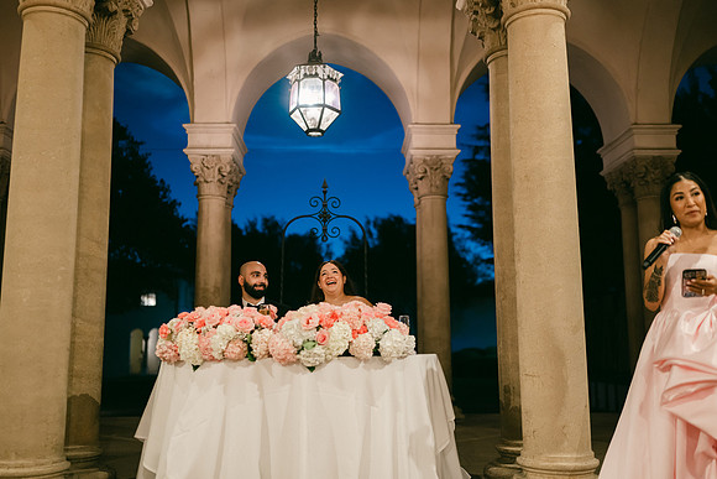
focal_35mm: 36
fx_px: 716
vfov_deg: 36.9
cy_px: 240
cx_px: 358
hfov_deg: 53.2
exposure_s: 1/100
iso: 1000
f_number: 1.4
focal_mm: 35
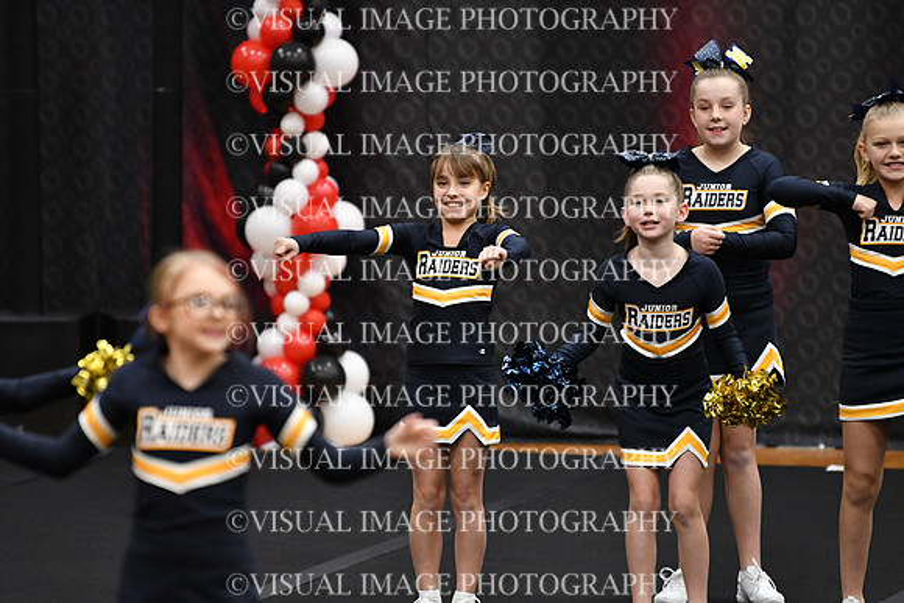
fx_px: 7535
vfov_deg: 4.6
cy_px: 302
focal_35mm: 300
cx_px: 452
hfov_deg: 6.9
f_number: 2.8
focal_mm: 200
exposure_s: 1/800
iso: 5000
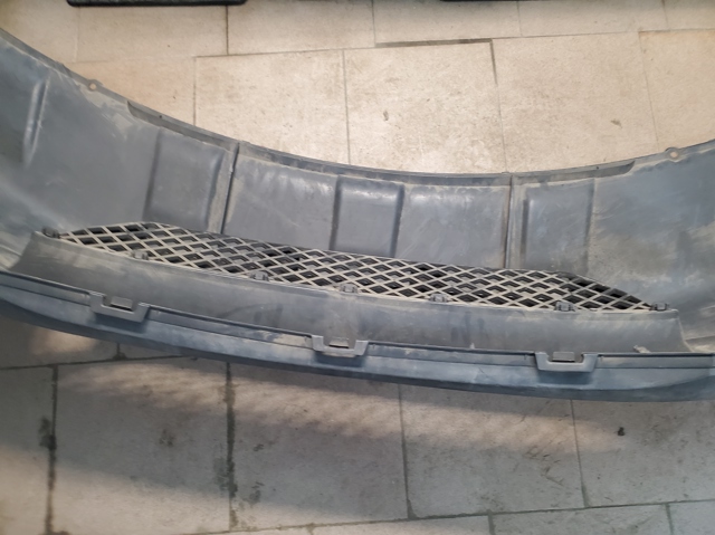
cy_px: 268
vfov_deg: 53.0
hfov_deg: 67.3
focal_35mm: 26
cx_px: 358
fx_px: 537
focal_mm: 4.3
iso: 400
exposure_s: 1/40
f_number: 2.4
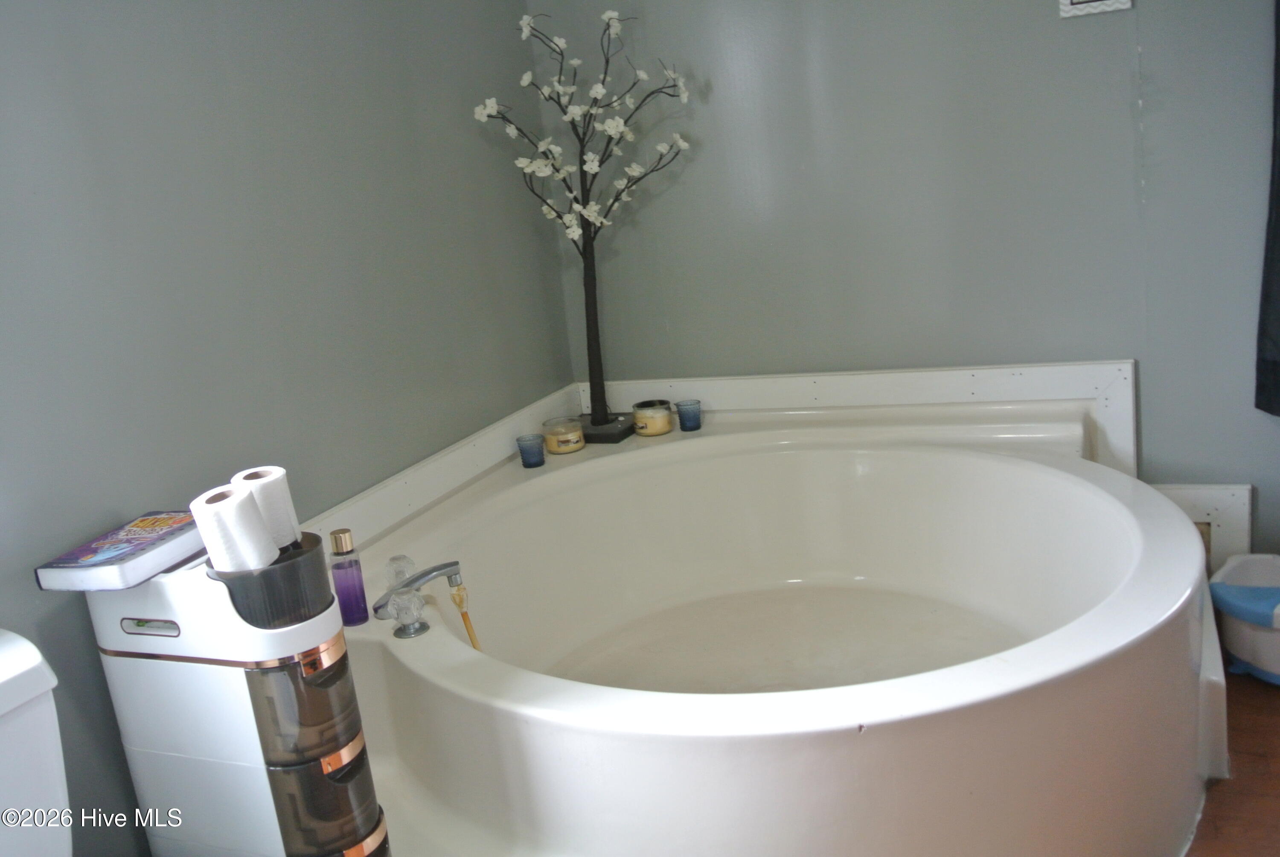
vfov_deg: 42.4
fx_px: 1103
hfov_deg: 60.2
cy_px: 428
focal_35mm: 31
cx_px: 640
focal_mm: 11.8
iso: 500
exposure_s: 1/30
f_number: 3.8
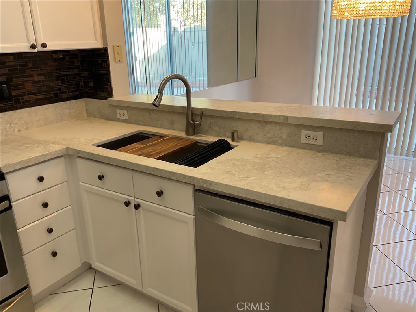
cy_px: 156
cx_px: 208
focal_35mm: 29
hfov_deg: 61.7
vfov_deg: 48.2
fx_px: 349
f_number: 1.8
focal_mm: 3
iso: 40
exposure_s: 1/60
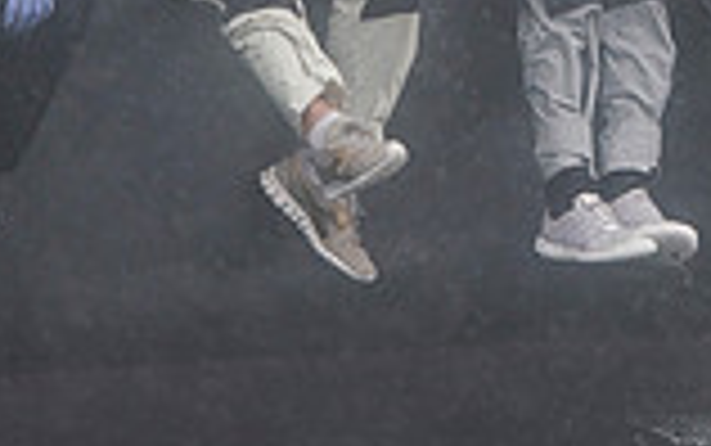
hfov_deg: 4.2
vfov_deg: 2.6
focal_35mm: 506
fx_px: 9812
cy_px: 137
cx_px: 346
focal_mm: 135
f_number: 2.8
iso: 400
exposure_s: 1/640
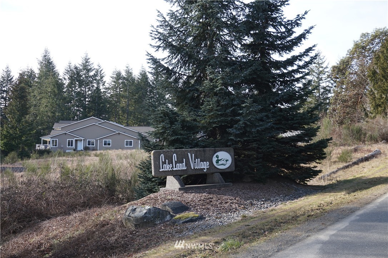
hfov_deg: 38.9
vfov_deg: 26.4
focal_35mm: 51
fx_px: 549
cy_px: 129
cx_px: 194
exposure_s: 1/160
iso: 200
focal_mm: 34
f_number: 7.1
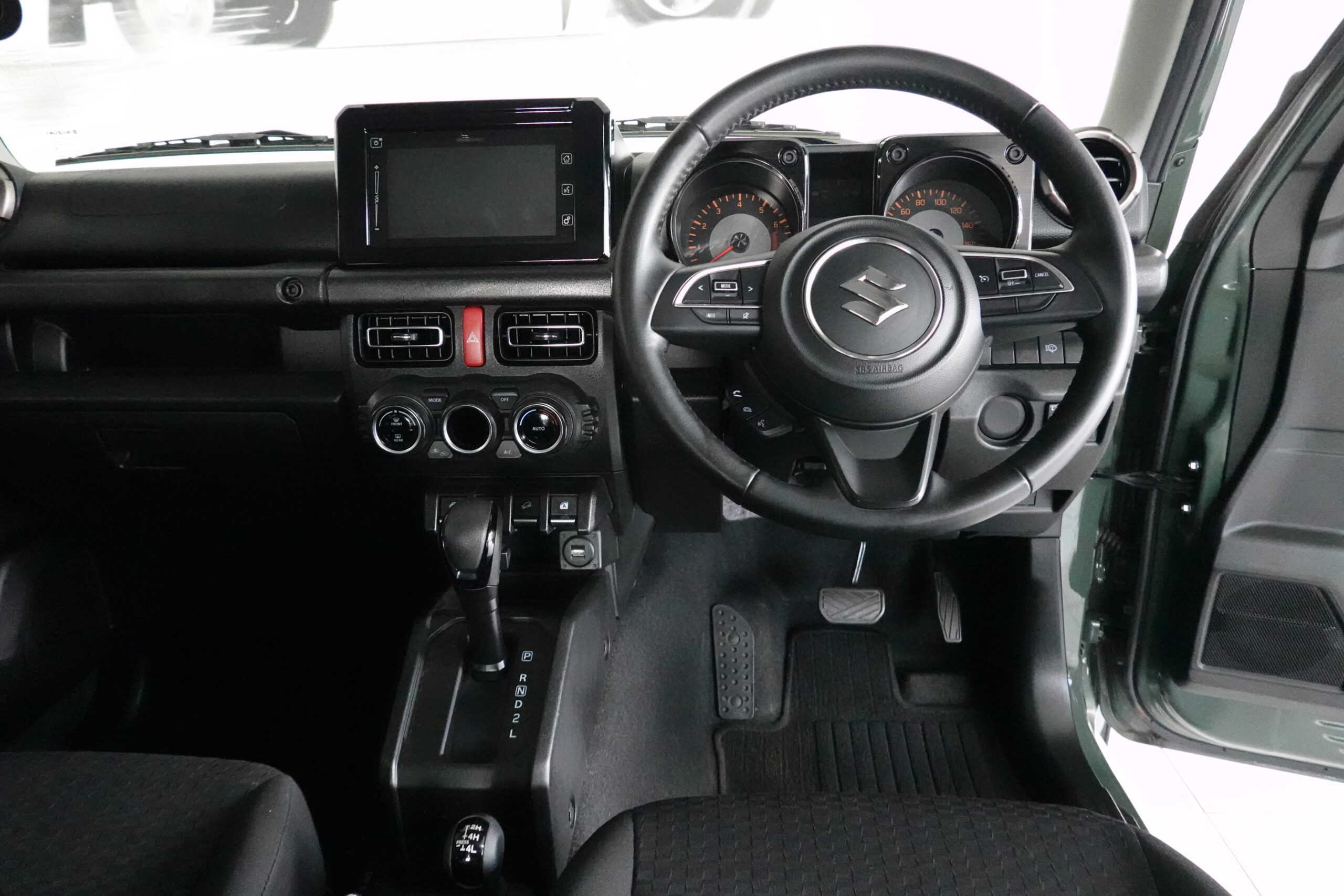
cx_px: 672
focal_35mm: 24
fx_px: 896
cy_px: 448
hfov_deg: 73.7
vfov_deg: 53.1
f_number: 2.8
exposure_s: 1/125
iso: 6400
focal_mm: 9
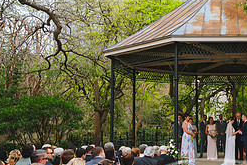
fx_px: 419
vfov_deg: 22.3
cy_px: 85
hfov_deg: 30.7
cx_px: 243
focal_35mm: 61
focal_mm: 26
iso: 400
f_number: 2.8
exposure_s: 1/800
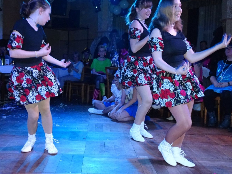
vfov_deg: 33.6
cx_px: 99
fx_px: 288
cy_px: 79
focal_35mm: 43
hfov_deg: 43.7
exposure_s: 1/125
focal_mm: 5.43
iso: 800
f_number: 4
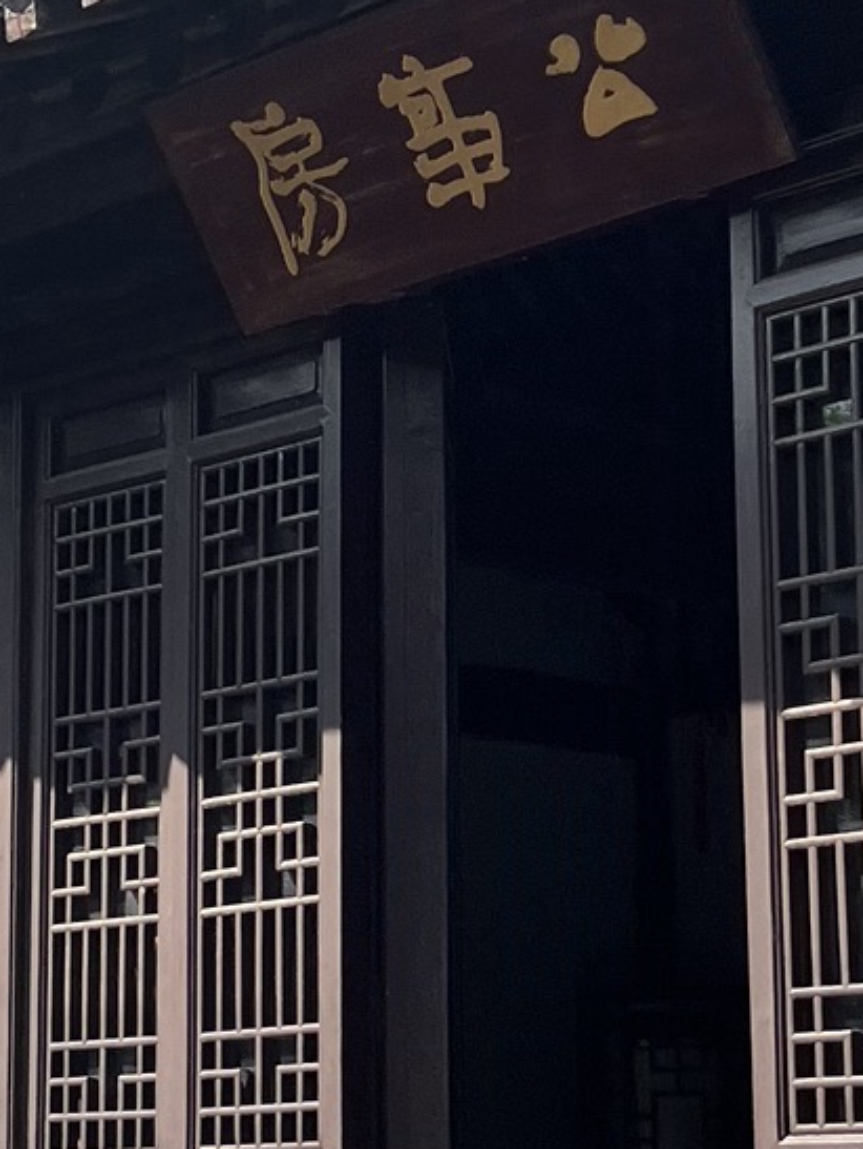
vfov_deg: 20.6
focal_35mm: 95
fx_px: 3154
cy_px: 702
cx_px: 435
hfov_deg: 15.6
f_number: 1.6
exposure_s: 1/2410
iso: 50
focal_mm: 5.1
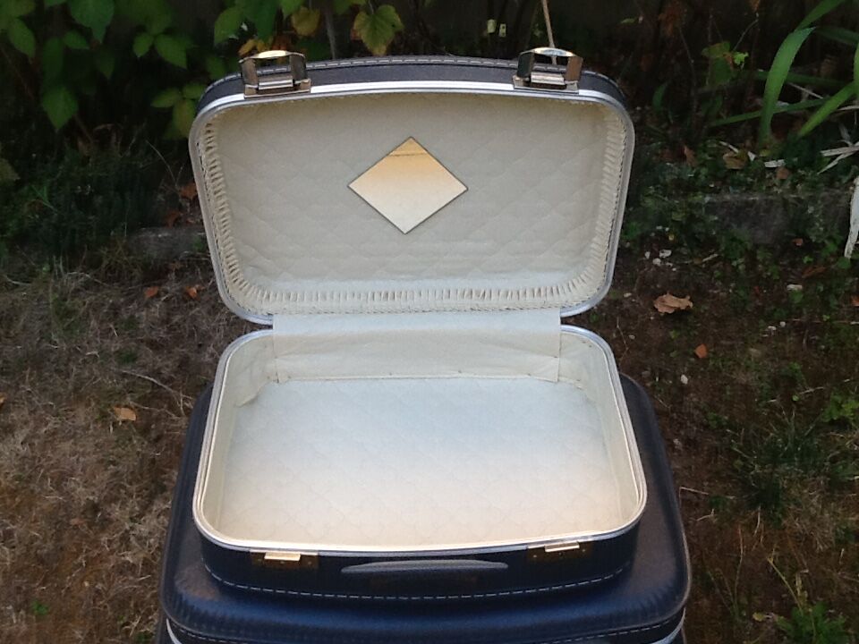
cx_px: 430
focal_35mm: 44
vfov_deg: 32.9
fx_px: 1092
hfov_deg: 42.9
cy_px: 322
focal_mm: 2.03
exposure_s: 1/170
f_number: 2.4
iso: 40
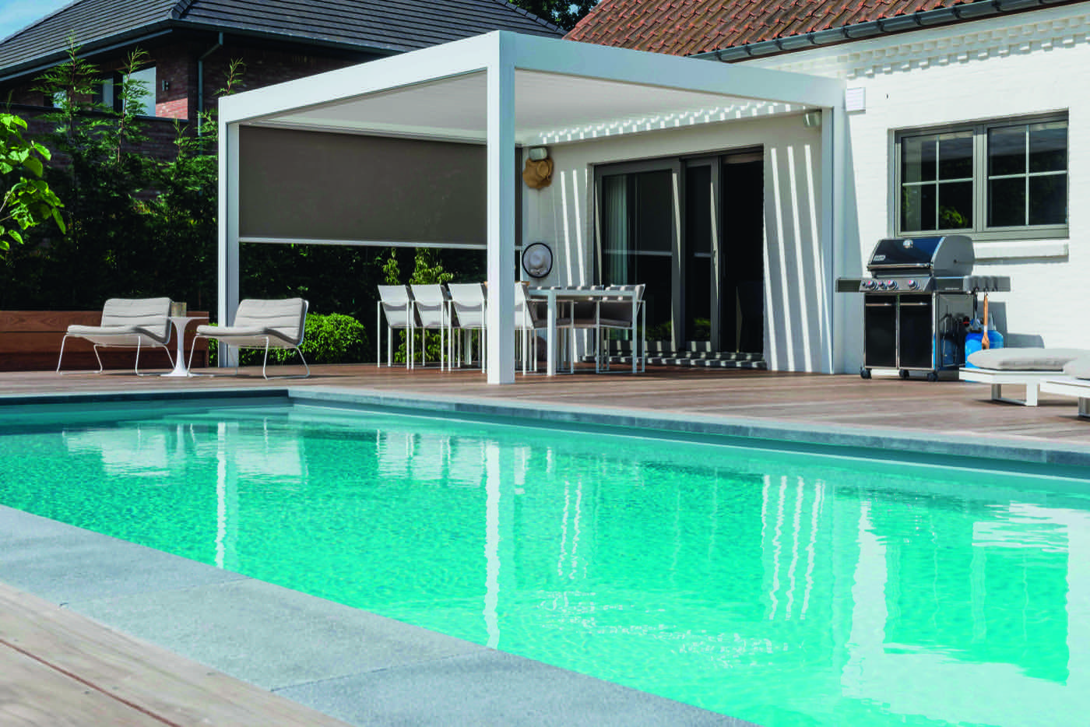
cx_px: 545
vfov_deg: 29.9
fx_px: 1363
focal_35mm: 45
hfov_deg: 43.6
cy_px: 364
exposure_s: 1/125
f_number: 11
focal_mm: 45
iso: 100
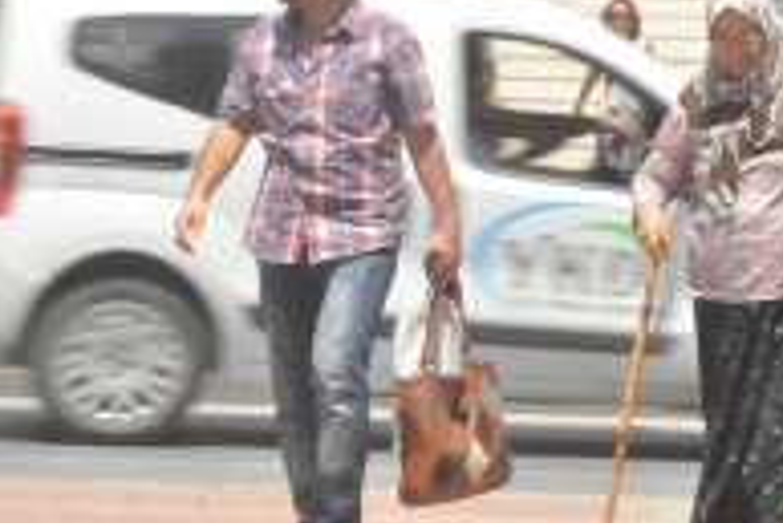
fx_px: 9450
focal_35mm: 434
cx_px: 807
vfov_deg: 3.2
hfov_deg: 4.7
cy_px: 191
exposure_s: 1/200
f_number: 36
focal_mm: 125
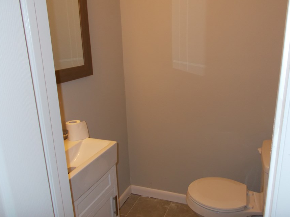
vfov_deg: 45.4
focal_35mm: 31
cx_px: 164
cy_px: 112
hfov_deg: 58.2
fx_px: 260
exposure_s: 1/25
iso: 200
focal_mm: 4.6
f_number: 3.2
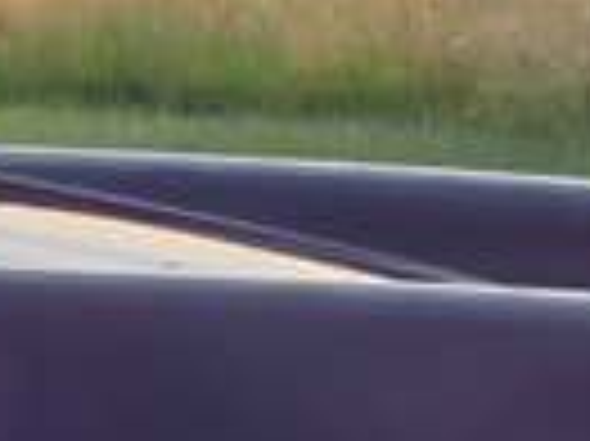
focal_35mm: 406
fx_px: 6914
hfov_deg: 4.9
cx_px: -63
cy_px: 320
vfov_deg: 3.7
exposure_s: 1/310
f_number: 1.6
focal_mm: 5.4
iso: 50
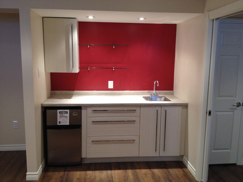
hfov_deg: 52.6
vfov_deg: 40.7
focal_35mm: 35
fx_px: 246
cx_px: 122
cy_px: 91
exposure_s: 1/20
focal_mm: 4.28
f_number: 2.4
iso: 200
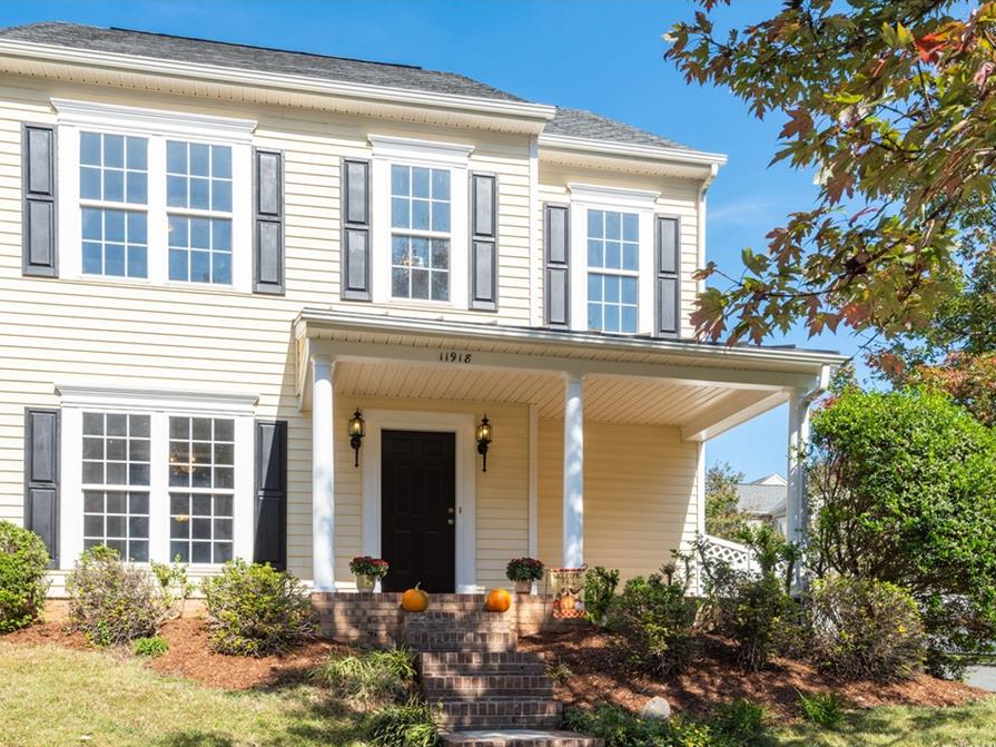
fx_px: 949
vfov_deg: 42.9
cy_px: 378
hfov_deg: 55.3
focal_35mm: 33
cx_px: 482
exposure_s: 1/250
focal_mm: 30
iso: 200
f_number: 11
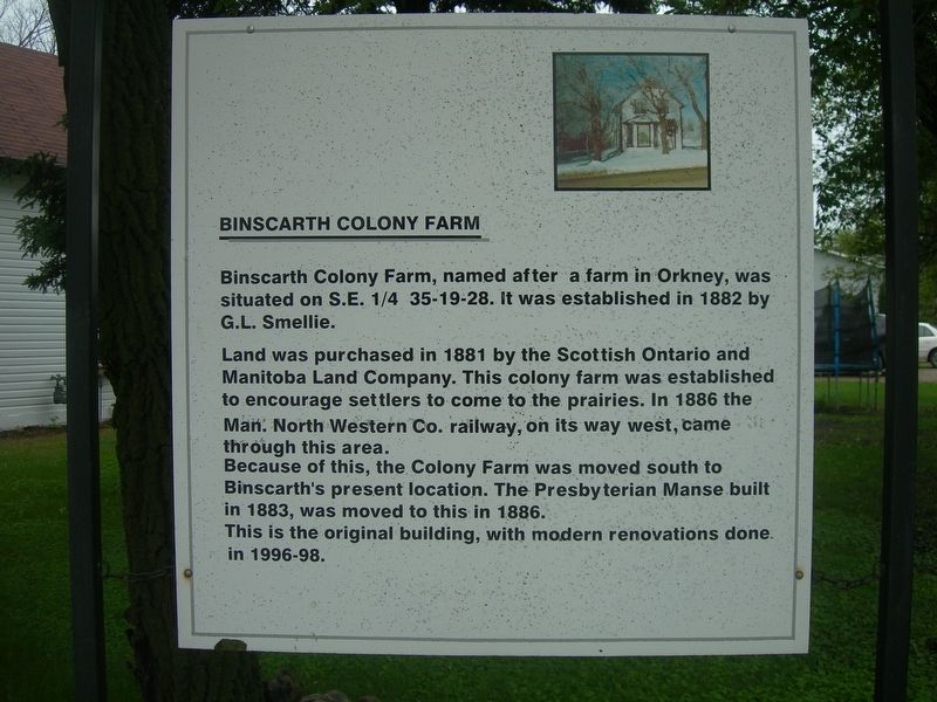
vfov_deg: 37.7
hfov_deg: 49.0
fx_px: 1029
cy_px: 351
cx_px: 468
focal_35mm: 38
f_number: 2.8
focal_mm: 7.8
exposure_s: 1/315
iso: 50
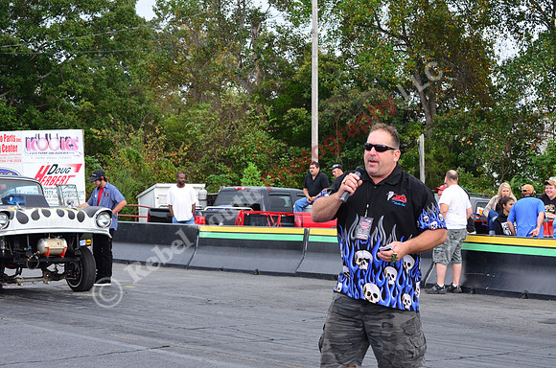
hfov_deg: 24.7
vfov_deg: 16.5
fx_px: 1271
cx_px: 278
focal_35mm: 82
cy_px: 184
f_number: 8
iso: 1000
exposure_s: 1/250
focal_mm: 55
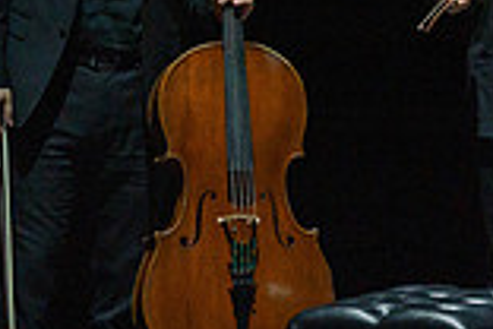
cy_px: -5
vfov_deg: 1.4
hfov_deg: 2.0
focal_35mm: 1017
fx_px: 13926
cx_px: 642
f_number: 8
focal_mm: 274
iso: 3200
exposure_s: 1/320
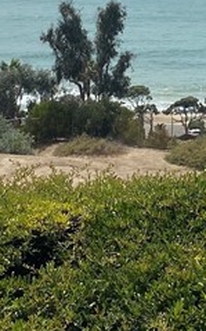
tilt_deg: -5.2
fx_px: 1062
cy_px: 14
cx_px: 210
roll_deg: -1.4
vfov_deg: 17.3
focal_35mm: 118
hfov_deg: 11.0
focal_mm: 4.25
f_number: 1.8
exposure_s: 1/6757
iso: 32
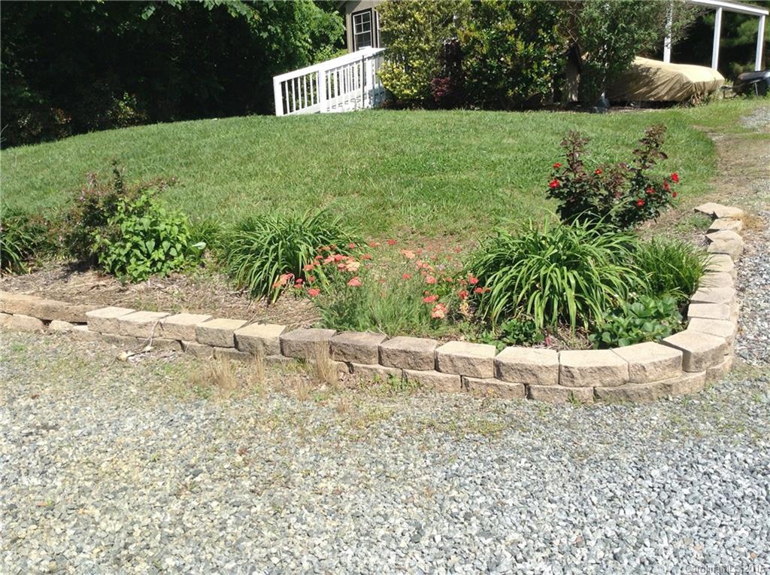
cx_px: 385
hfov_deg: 55.4
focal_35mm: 33
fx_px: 733
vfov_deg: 42.8
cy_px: 288
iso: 25
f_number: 2.4
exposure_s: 1/920
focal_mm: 3.3
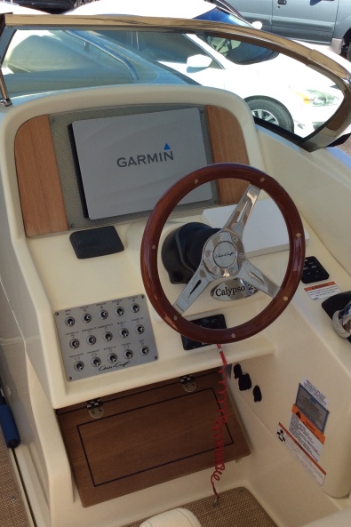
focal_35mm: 45
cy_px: 266
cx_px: 154
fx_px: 658
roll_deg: +1.5
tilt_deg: -34.1
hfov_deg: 29.8
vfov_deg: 43.6
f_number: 2.4
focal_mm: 3.3
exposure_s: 1/629
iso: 32
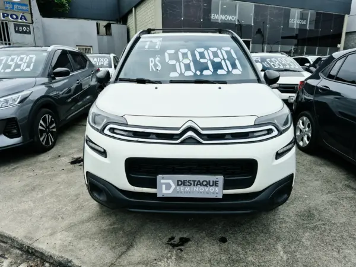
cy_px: 134
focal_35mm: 23
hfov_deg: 73.9
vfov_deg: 58.9
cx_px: 178
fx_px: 237
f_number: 1.8
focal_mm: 5.4
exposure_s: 1/1640
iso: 25
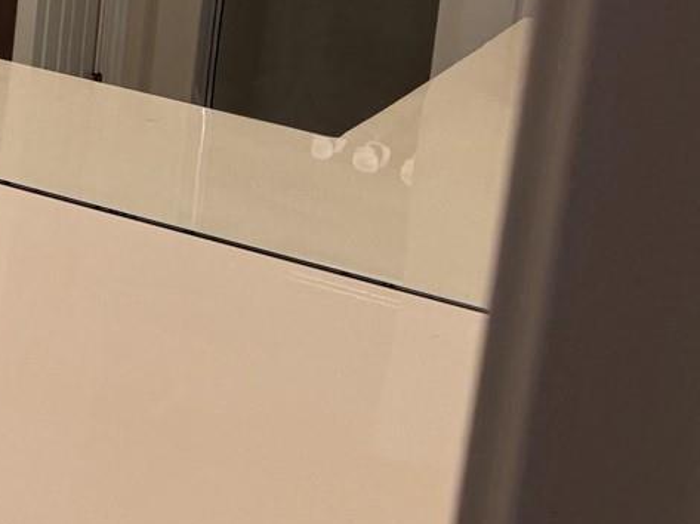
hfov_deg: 15.1
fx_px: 2101
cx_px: -733
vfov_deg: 13.5
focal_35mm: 104
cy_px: -226
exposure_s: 1/237
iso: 125
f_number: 1.78
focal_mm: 6.76
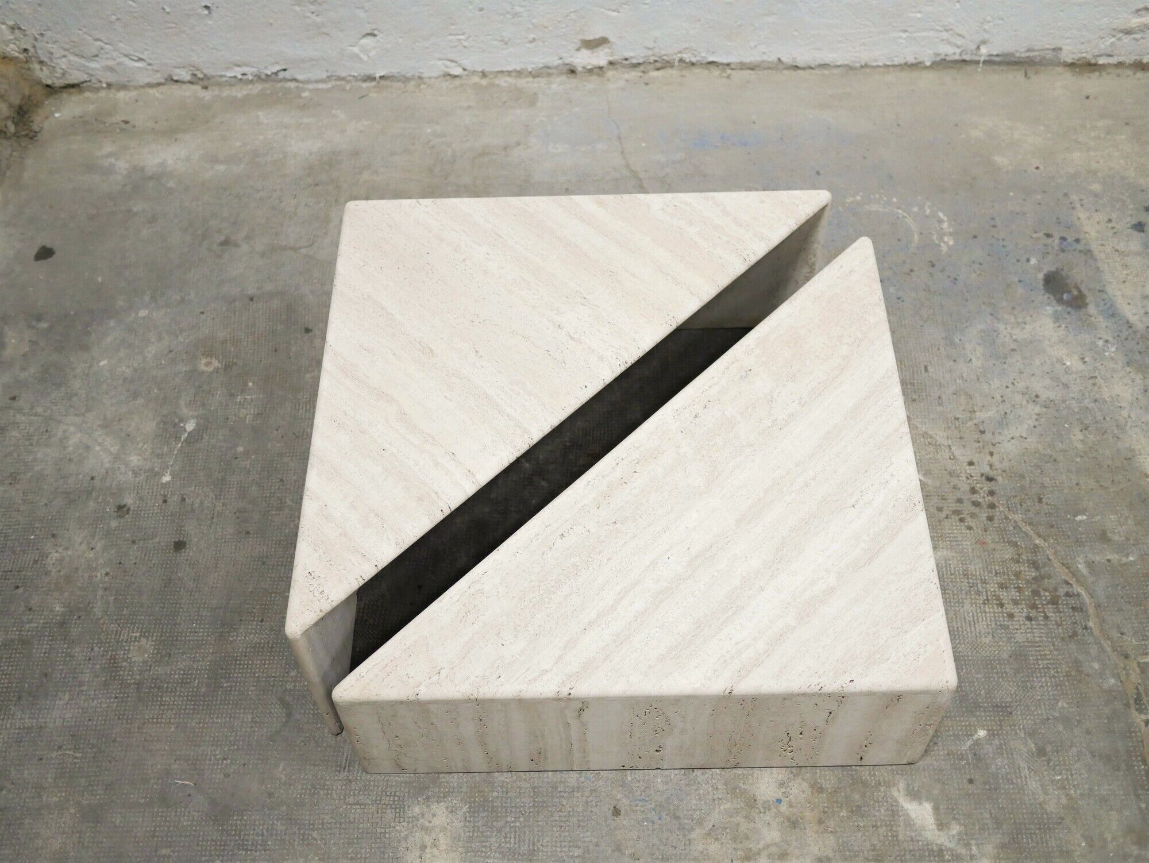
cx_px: 574
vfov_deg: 36.0
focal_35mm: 40
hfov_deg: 46.8
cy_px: 432
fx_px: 1328
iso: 1600
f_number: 1.7
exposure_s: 1/60
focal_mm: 20
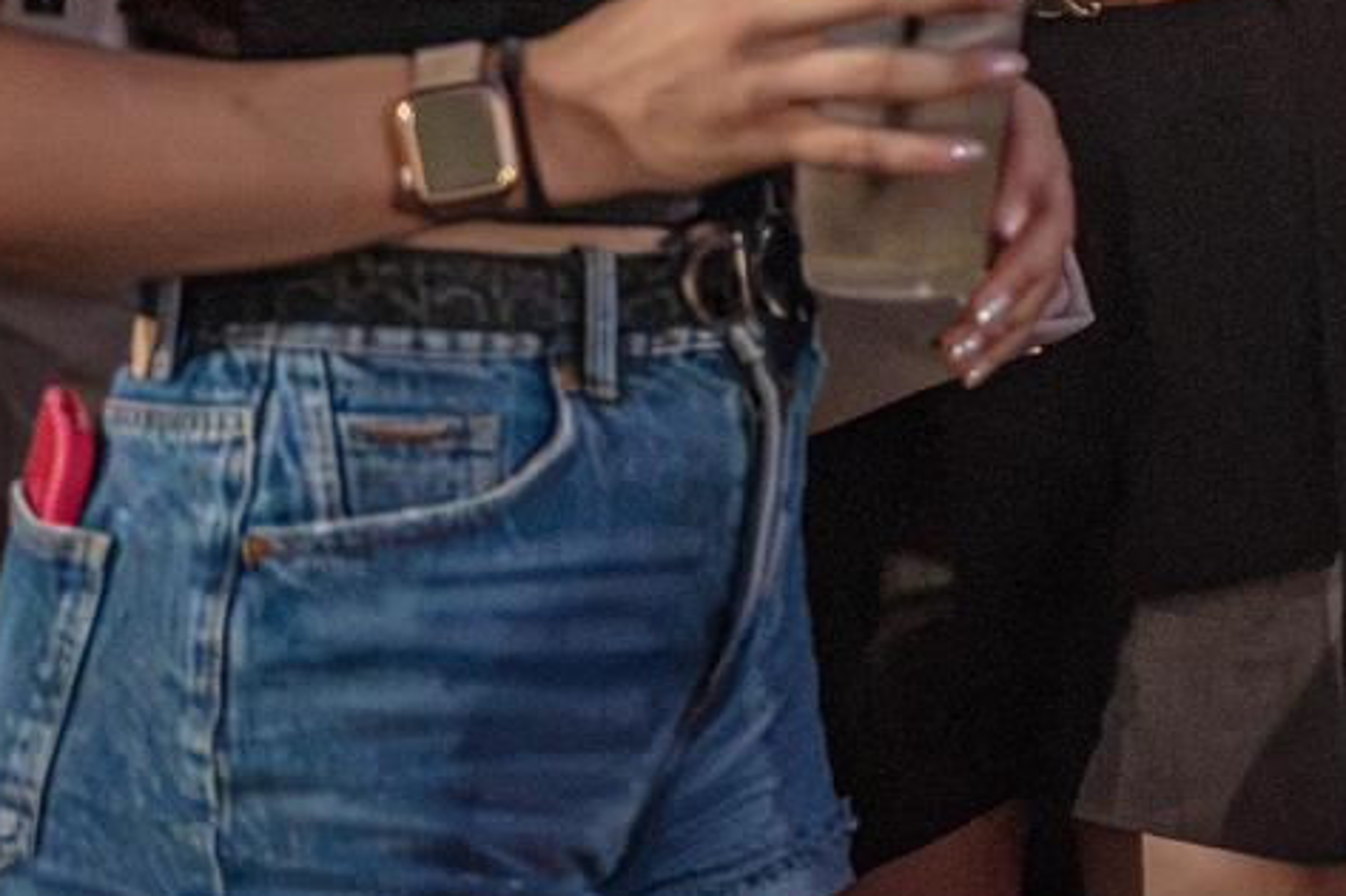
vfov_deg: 9.5
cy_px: -156
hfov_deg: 12.7
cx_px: 2655
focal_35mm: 142
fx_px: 5307
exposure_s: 1/160
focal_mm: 35
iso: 8000
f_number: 1.2
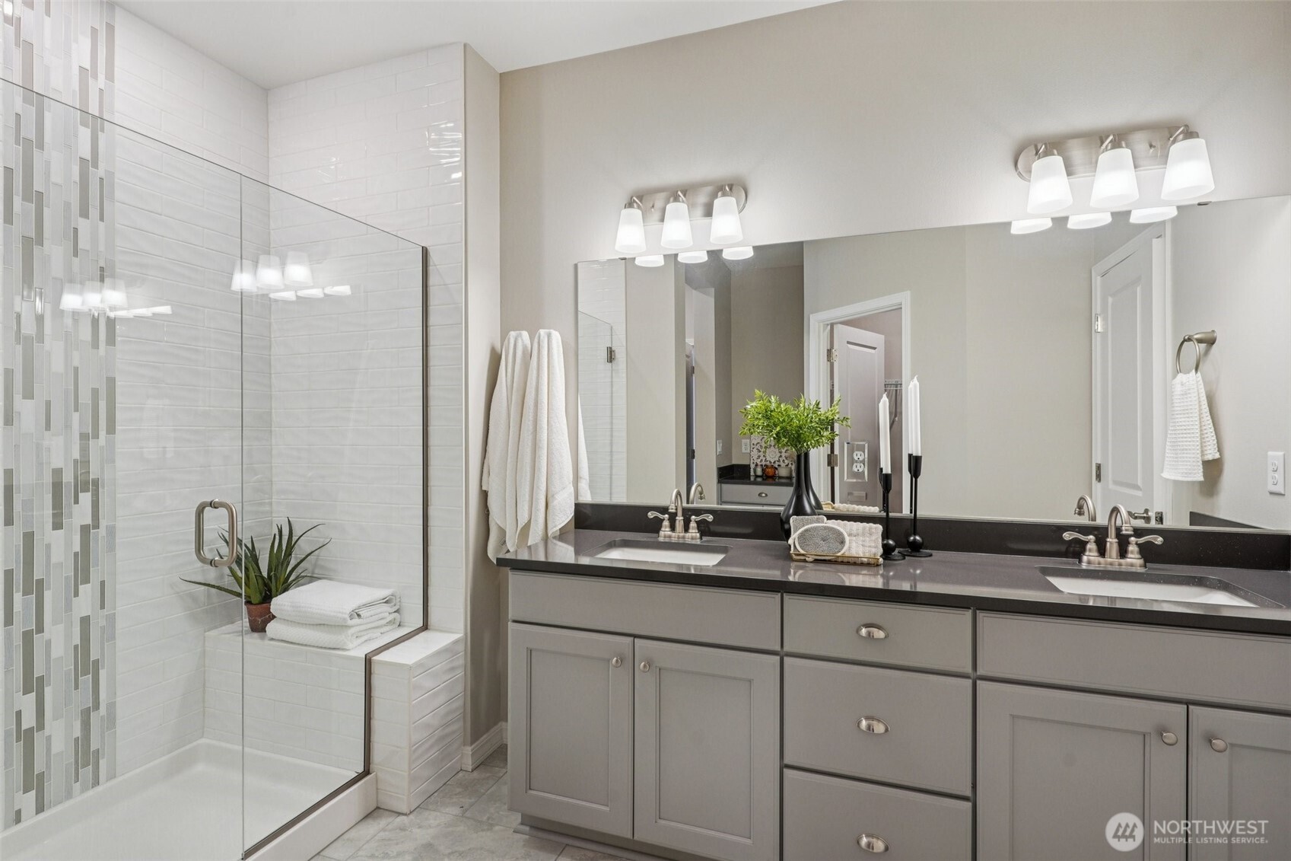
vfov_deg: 70.4
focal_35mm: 17
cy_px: 430
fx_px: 610
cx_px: 646
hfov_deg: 93.3
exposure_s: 1/15
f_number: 8
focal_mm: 17
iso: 400
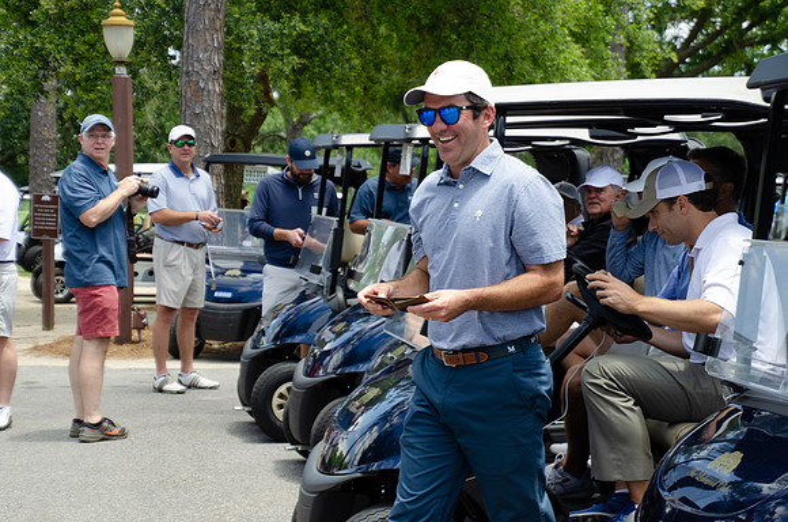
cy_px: 261
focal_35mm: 87
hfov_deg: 23.4
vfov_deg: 15.6
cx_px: 394
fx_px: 1900
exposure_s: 1/640
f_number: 6.3
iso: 400
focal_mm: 58
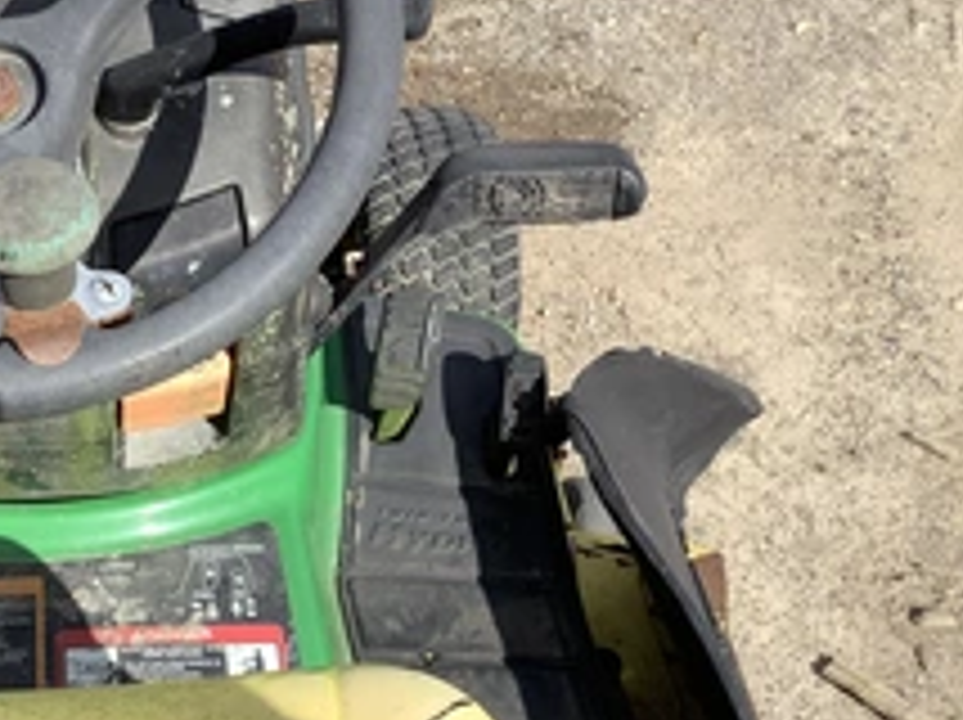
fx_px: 1612
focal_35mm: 58
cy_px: 436
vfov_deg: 25.1
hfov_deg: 31.8
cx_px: 117
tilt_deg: -45.4
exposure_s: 1/970
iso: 25
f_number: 2.4
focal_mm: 3.3
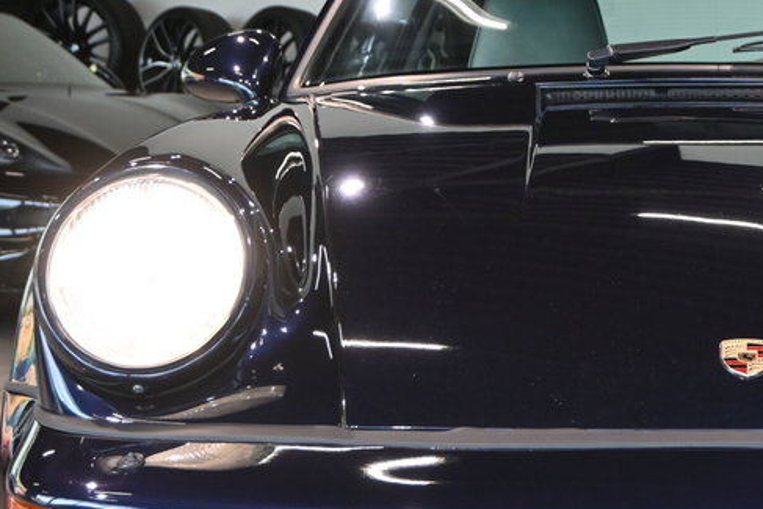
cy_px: 320
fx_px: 2175
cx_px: 735
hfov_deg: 19.4
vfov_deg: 13.3
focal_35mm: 103
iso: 720
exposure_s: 1/125
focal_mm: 32.5
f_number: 5
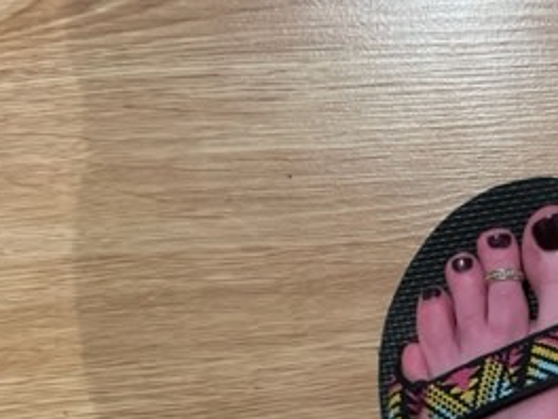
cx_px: 647
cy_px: 449
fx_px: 1016
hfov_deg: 27.5
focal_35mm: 63
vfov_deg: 22.1
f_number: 1.6
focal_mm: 4.2
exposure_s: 1/30
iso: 800
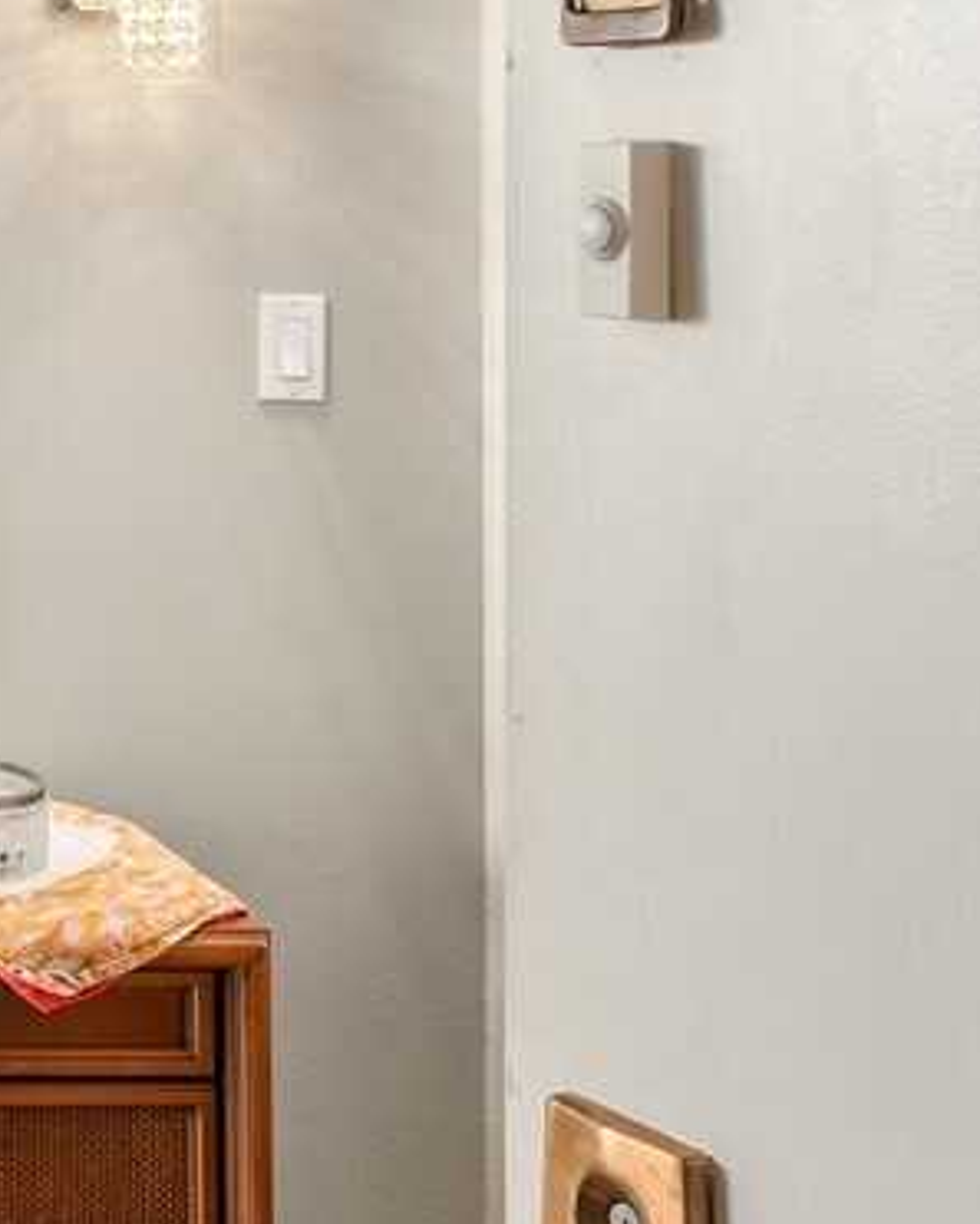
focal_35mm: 73
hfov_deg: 16.8
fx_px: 2646
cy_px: 226
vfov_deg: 25.6
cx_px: -869
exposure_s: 1/3
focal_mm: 17
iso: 200
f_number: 8
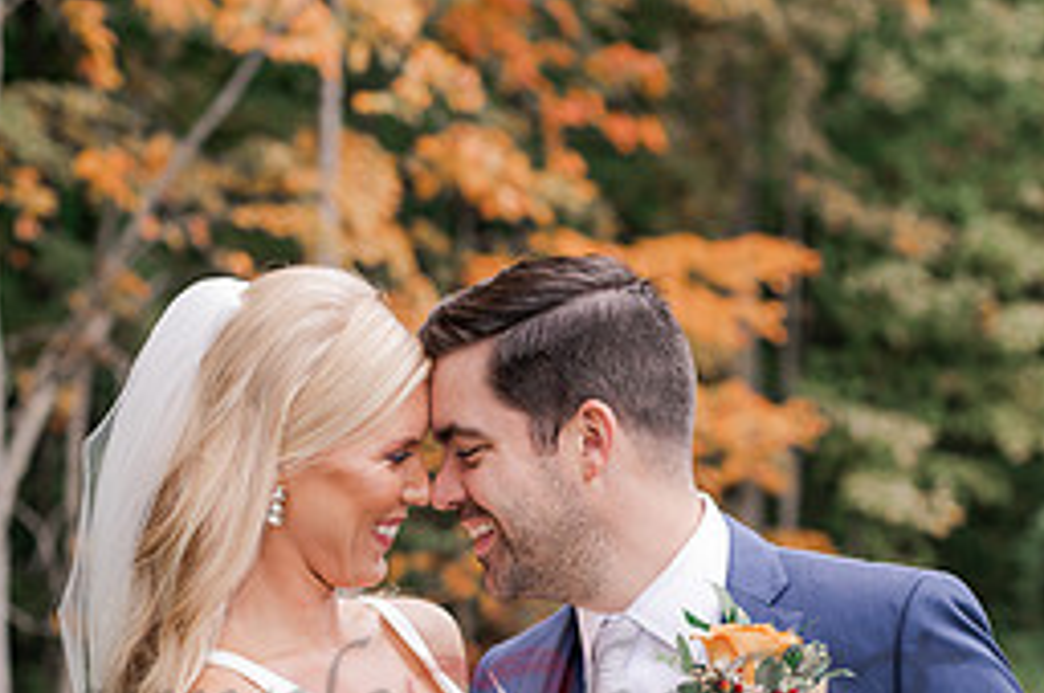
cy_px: 705
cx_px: 518
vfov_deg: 15.2
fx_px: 2549
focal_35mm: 88
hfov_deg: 23.1
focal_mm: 50
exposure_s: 1/1000
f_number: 3.2
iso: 400
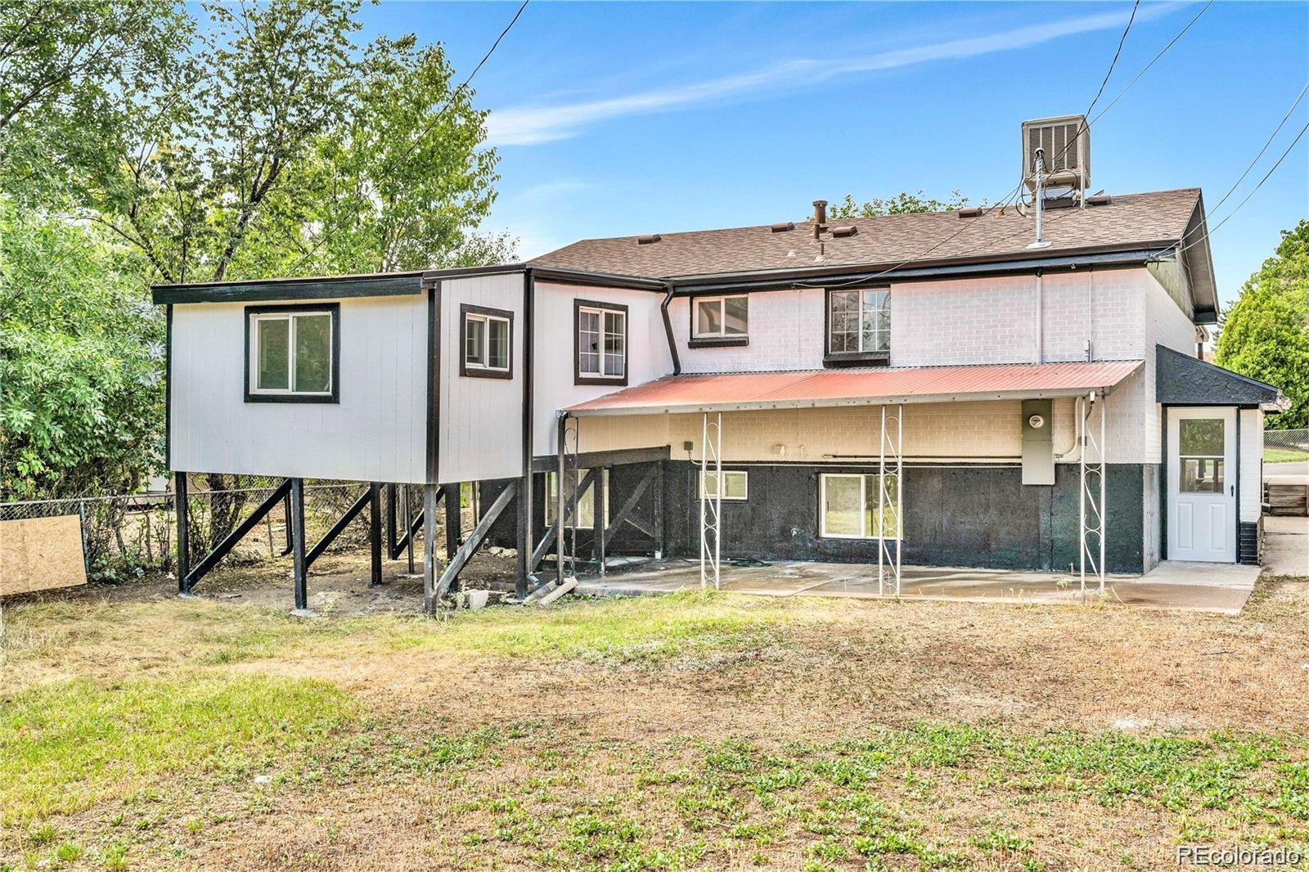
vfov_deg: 41.1
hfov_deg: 58.7
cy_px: 436
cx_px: 654
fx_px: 1163
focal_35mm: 32
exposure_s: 1/200
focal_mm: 32
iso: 100
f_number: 10
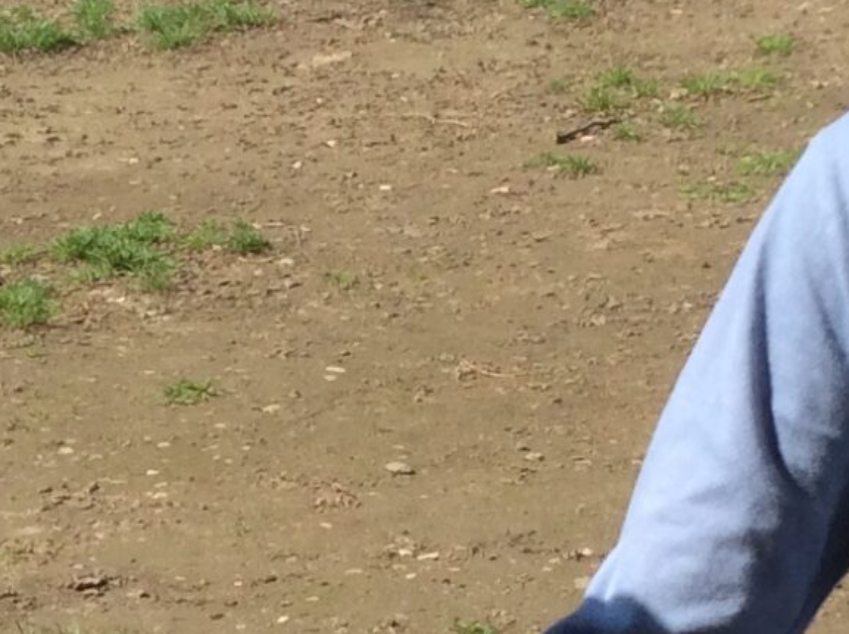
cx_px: 246
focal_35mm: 142
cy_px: 590
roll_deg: +3.6
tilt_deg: -17.2
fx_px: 3478
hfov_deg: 13.9
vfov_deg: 10.4
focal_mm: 3.3
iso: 32
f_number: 2.4
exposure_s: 1/937
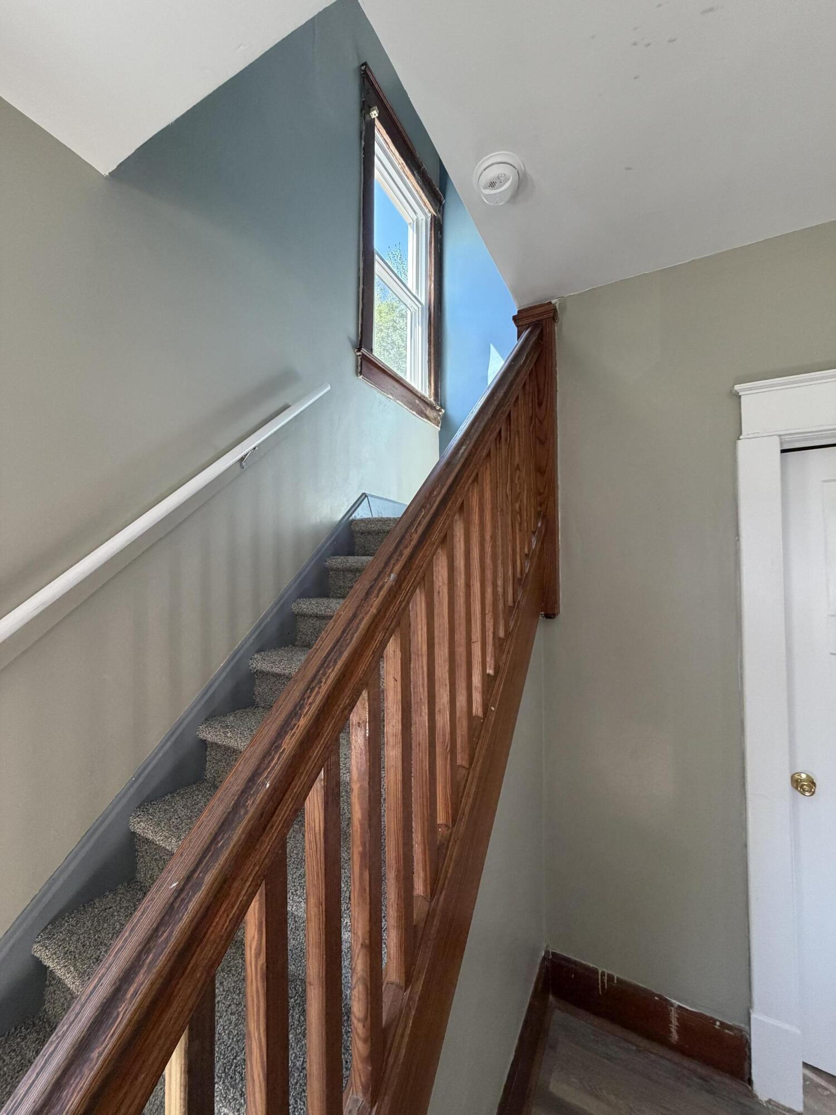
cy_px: 558
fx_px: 451
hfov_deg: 85.7
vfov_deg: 102.1
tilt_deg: +2.0
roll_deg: +0.0
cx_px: 418
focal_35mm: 14
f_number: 2.2
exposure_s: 1/85
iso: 320
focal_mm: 2.22
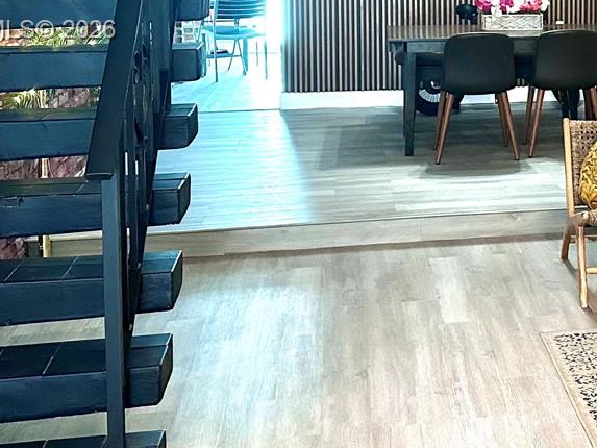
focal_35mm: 67
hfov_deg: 27.0
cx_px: 625
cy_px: 31
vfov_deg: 21.4
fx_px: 1156
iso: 500
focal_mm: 6.86
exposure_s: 1/60
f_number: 1.78
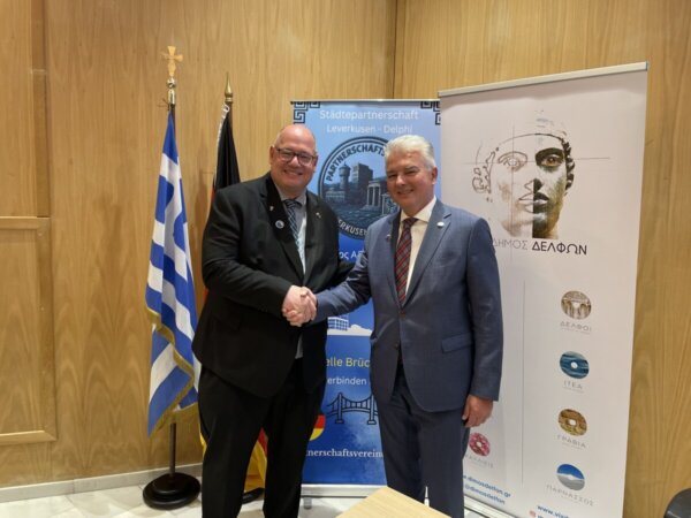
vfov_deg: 53.1
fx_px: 519
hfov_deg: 67.3
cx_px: 346
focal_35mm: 26
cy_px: 259
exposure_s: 1/50
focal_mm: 4.2
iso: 160
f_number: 1.6
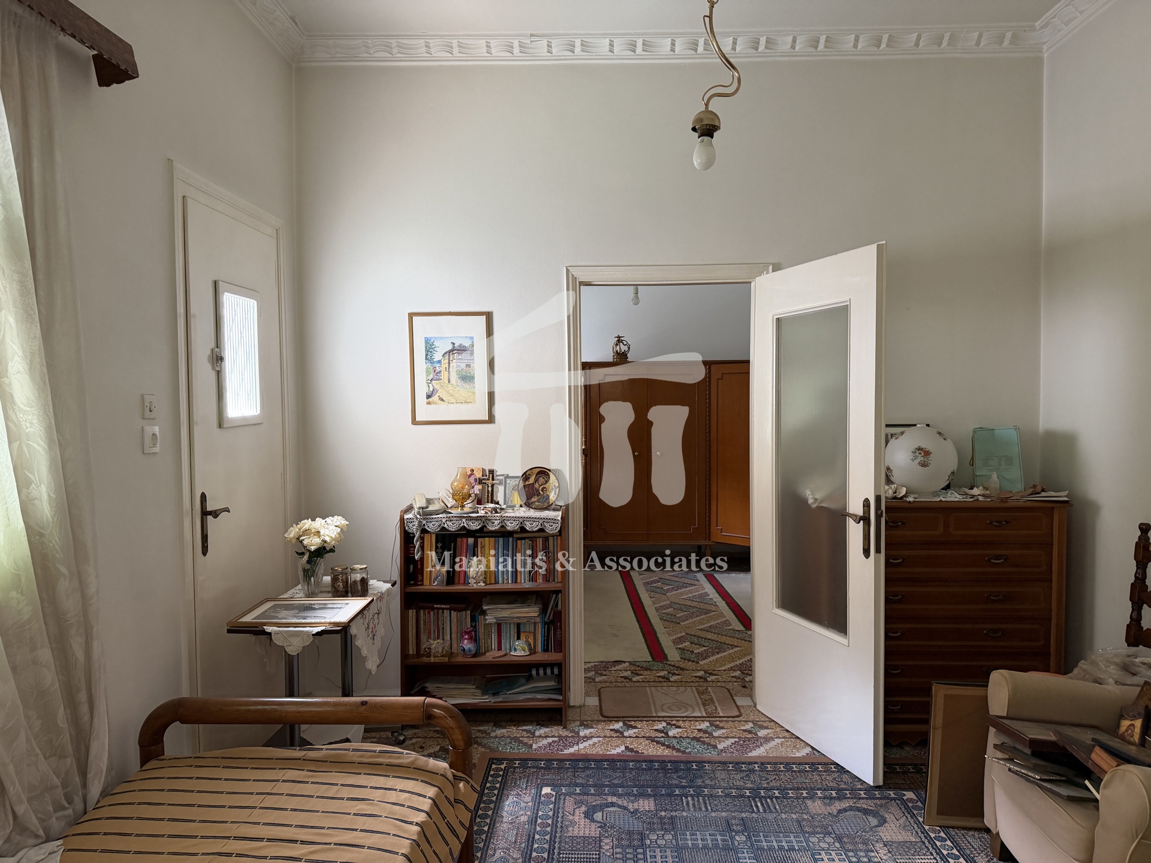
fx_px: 798
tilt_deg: -2.6
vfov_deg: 56.8
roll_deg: -0.8
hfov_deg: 71.6
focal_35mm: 24
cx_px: 576
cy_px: 432
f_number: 1.78
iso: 250
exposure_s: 1/60
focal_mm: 6.76
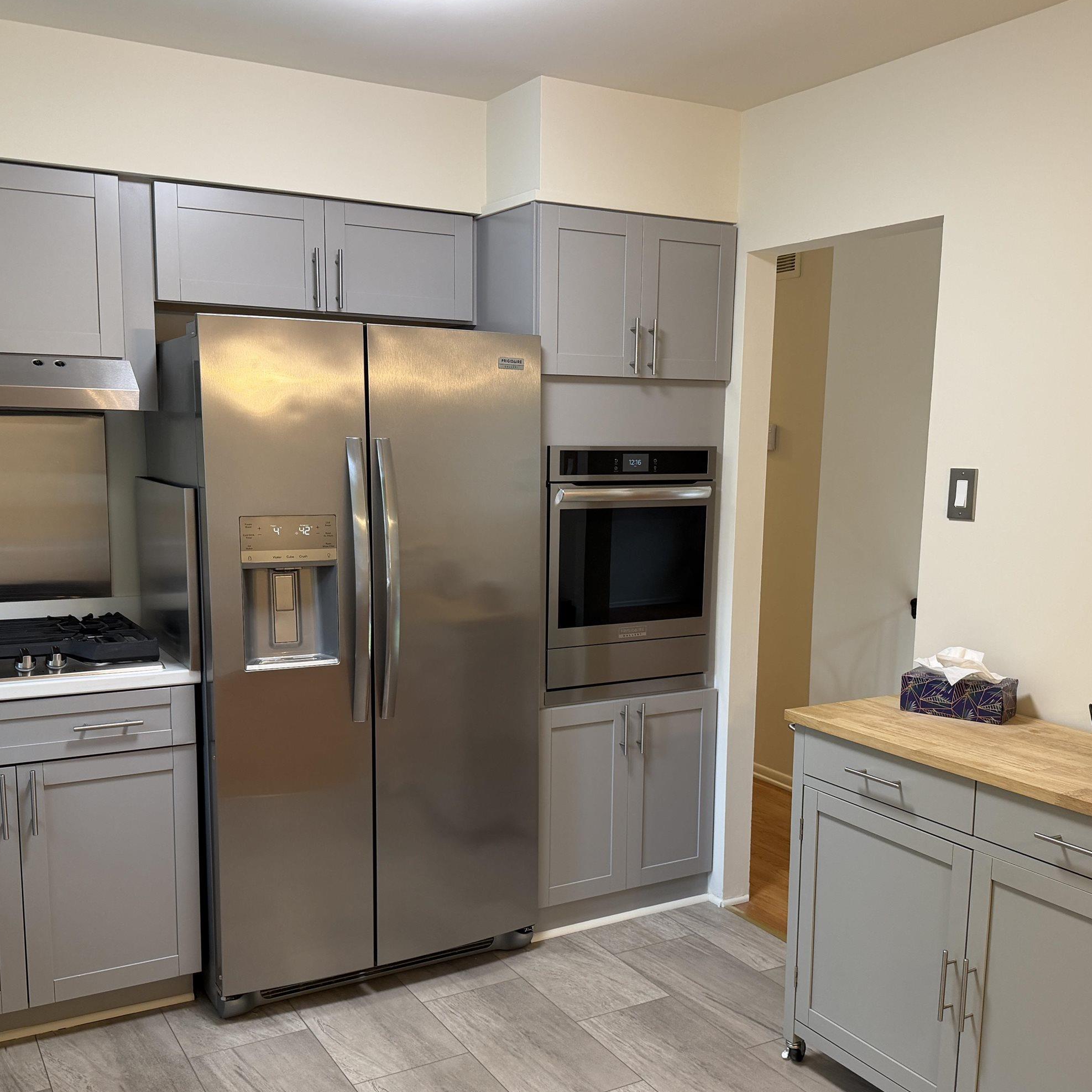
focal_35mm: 33
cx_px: 548
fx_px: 1178
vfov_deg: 49.6
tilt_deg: -8.1
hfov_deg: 49.7
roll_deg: -1.3
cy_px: 613
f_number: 1.78
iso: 160
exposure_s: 1/60
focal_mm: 6.76
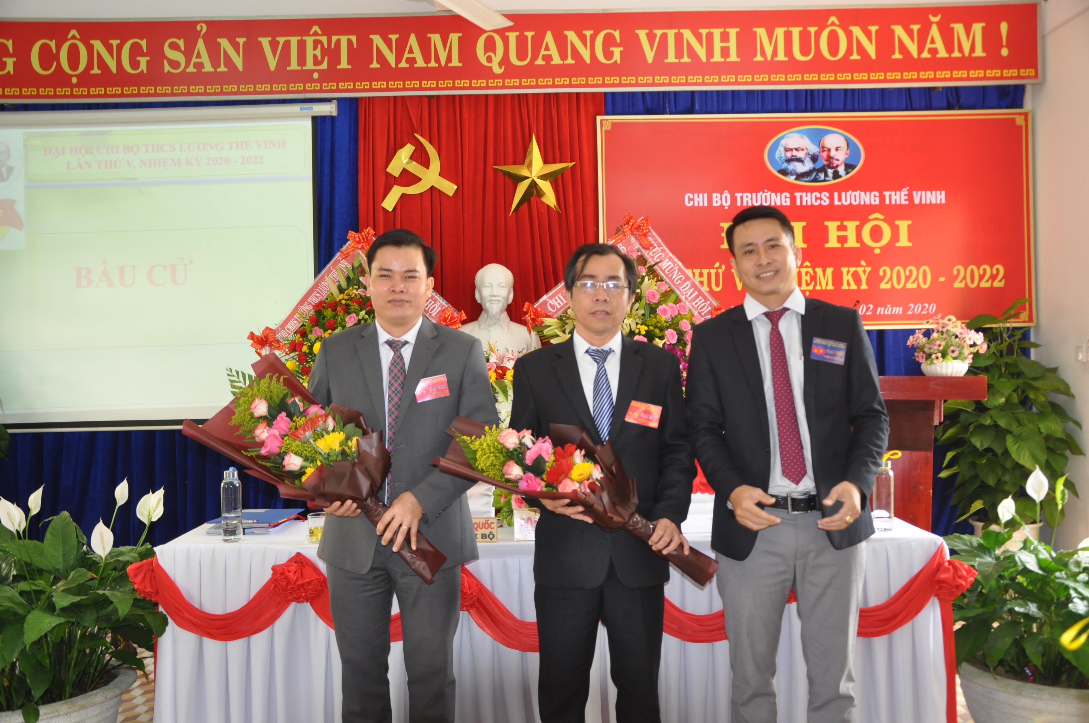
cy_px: 362
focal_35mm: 33
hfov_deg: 57.3
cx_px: 544
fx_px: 997
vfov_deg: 39.9
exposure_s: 1/100
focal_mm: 22
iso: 800
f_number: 4
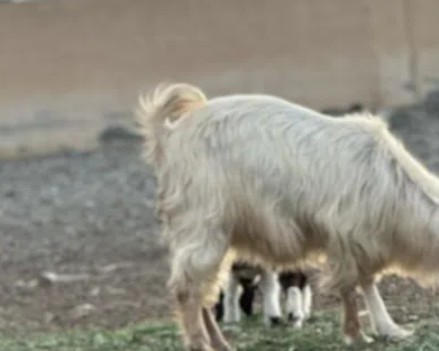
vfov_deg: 12.5
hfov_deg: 15.6
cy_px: 265
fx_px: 1599
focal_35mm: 123
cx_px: 293
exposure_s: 1/121
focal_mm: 9
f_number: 2.8
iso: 64
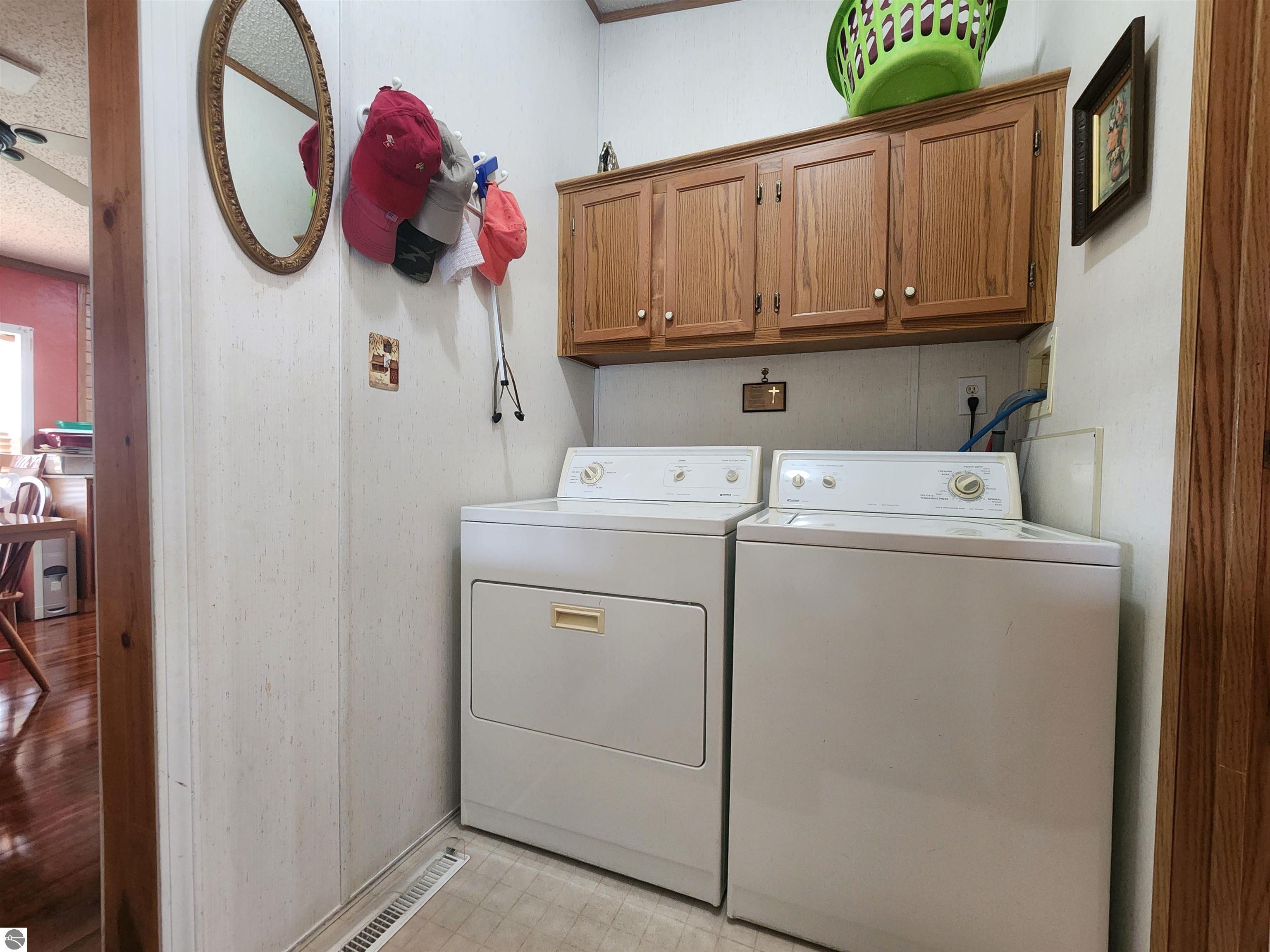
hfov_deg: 106.2
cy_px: 476
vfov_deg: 89.9
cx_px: 635
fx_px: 477
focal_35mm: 13
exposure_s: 1/30
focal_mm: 2.2
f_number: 2.2
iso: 320
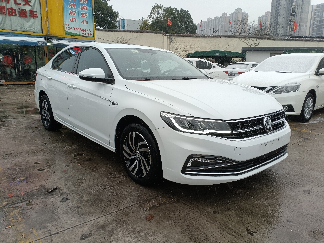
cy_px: 122
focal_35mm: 27
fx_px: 253
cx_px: 162
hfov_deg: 65.3
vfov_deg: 51.4
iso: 136
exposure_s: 1/100
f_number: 2.4
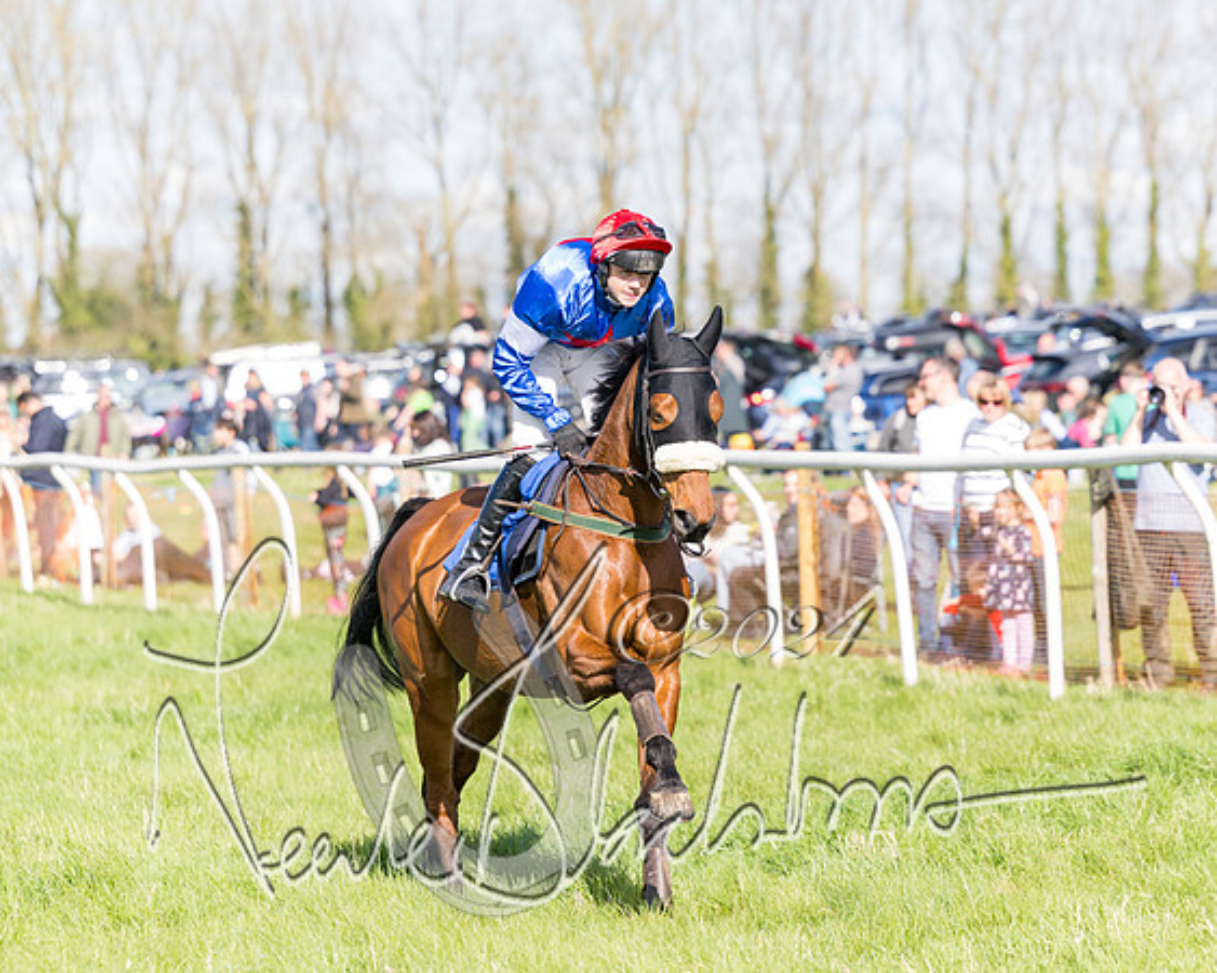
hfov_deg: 9.0
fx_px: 7718
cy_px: 460
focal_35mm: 214
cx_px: 696
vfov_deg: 7.2
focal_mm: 145
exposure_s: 1/2000
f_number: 4
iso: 400
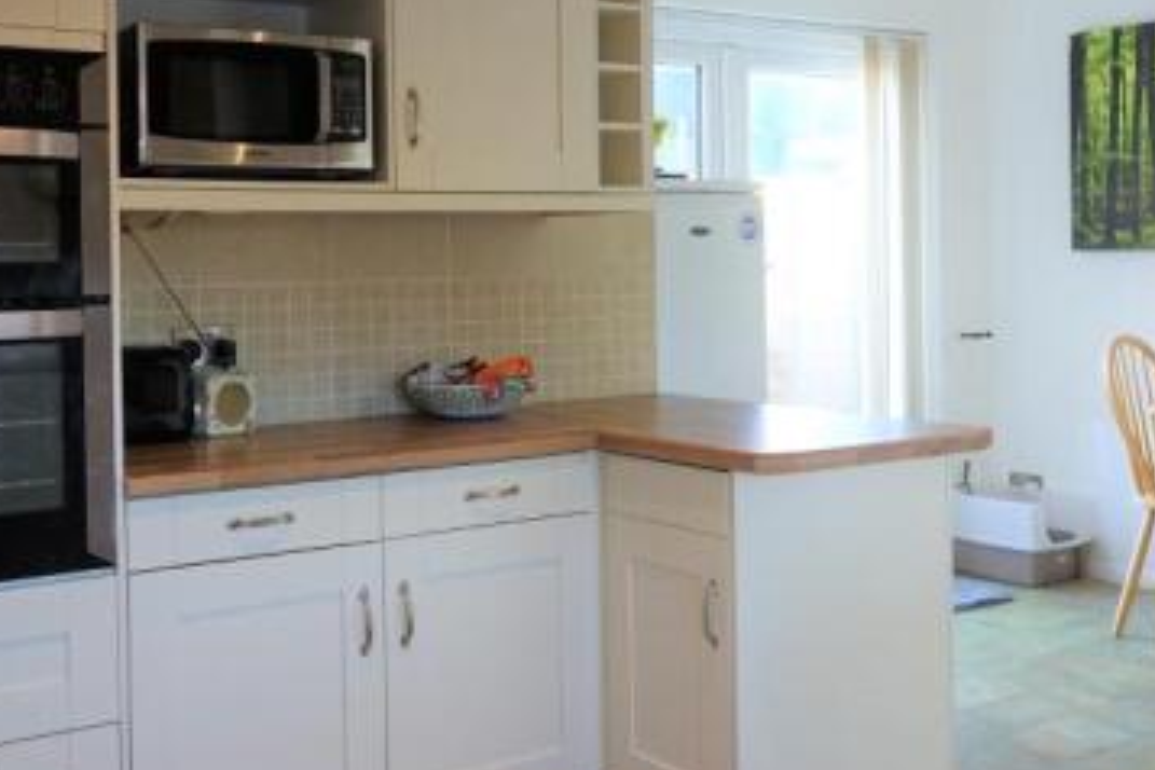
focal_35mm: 44
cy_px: 277
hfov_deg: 44.4
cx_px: 519
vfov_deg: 30.4
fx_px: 1412
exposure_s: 1/40
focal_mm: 8.82
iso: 100
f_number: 2.5
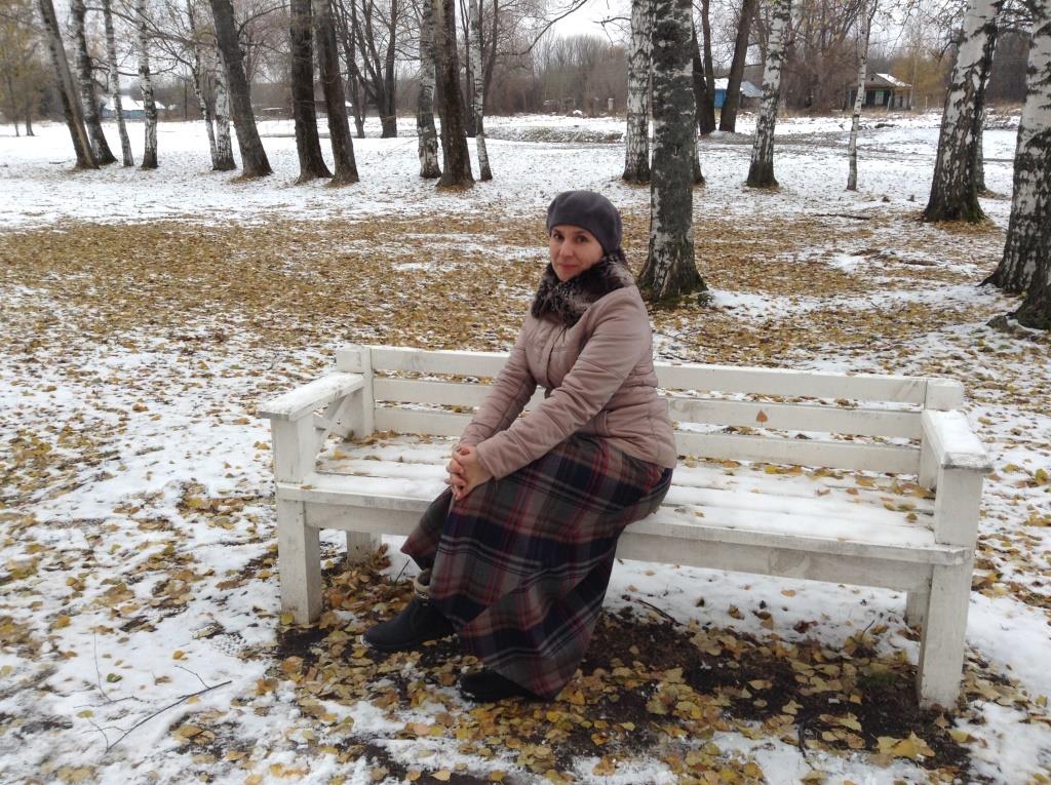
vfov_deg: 42.8
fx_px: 1001
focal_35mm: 33
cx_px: 526
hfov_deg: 55.4
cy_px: 392
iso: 25
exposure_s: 1/152
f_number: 2.4
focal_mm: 3.3
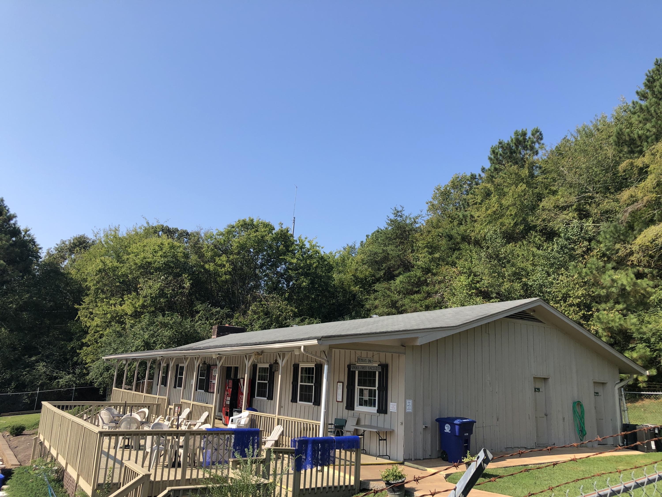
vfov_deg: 49.7
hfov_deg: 63.4
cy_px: 248
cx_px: 331
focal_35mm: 28
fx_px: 535
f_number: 1.8
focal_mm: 3.99
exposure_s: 1/1453
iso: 20
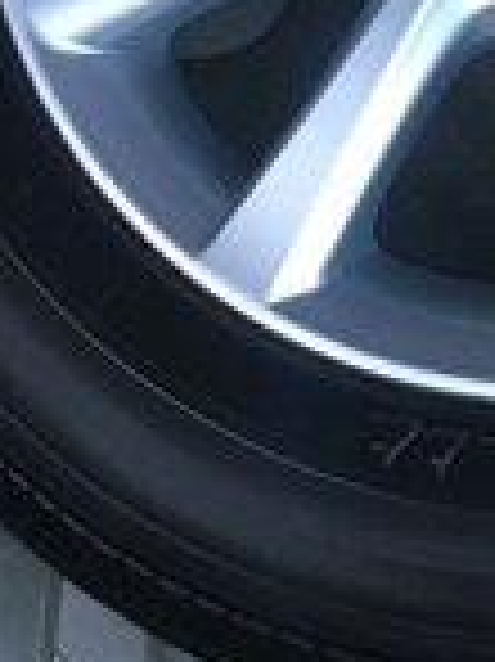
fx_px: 1871
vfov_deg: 18.9
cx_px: 508
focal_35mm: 98
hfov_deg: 14.8
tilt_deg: -71.4
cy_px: -149
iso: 160
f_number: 2.2
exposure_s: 1/33
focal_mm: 4.15
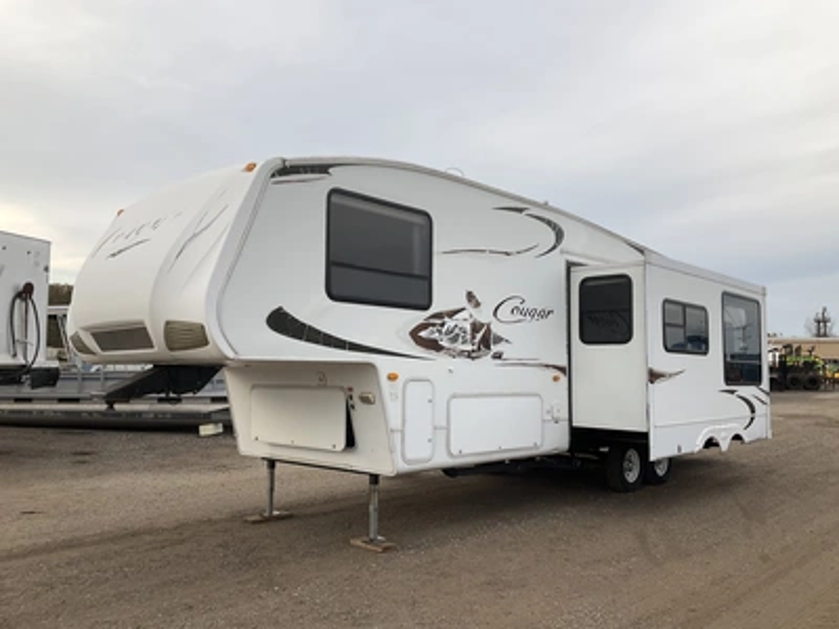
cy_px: 314
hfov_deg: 61.7
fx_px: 703
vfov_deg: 48.2
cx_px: 420
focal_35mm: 29
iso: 25
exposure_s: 1/929
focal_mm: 3
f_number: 1.8
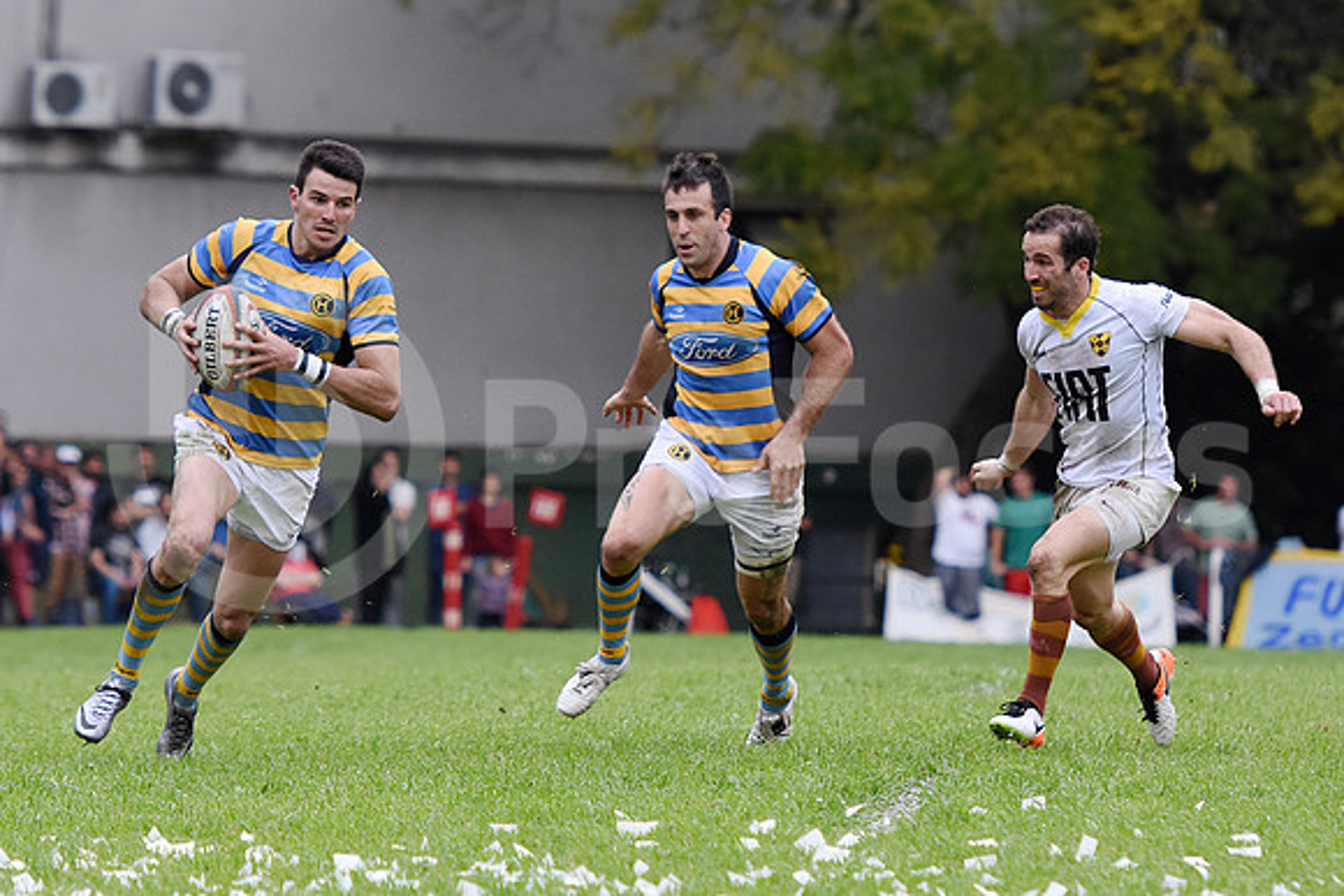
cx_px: 672
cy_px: 448
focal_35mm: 218
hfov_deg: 9.5
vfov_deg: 6.3
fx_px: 8122
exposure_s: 1/1000
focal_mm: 145
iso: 800
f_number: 3.5
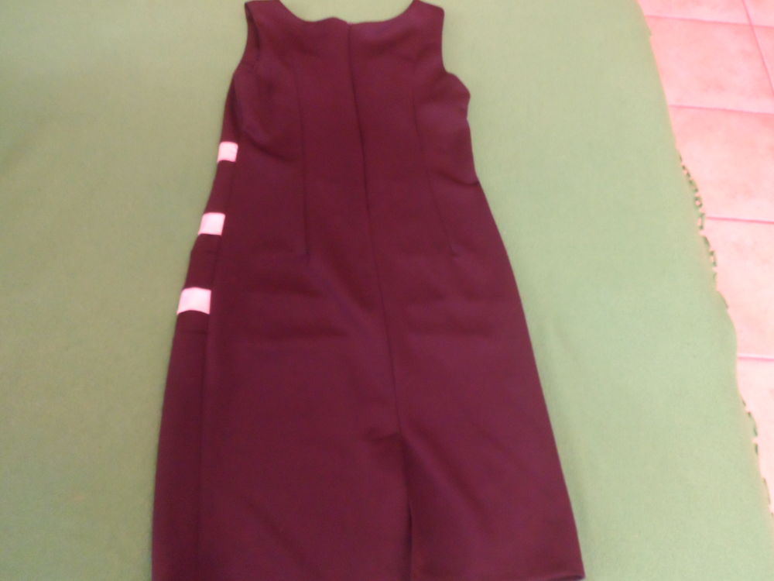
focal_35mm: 28
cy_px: 290
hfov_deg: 63.4
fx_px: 626
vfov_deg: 49.7
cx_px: 387
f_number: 3.1
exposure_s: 1/6
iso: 400
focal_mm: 4.9
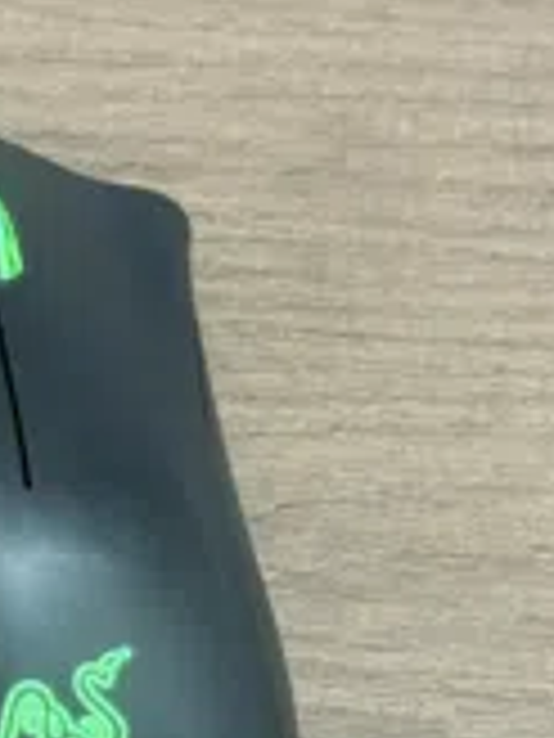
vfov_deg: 16.8
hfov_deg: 12.5
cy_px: 446
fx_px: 2497
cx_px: -23
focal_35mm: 117
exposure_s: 1/20
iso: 800
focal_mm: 6.76
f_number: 1.78
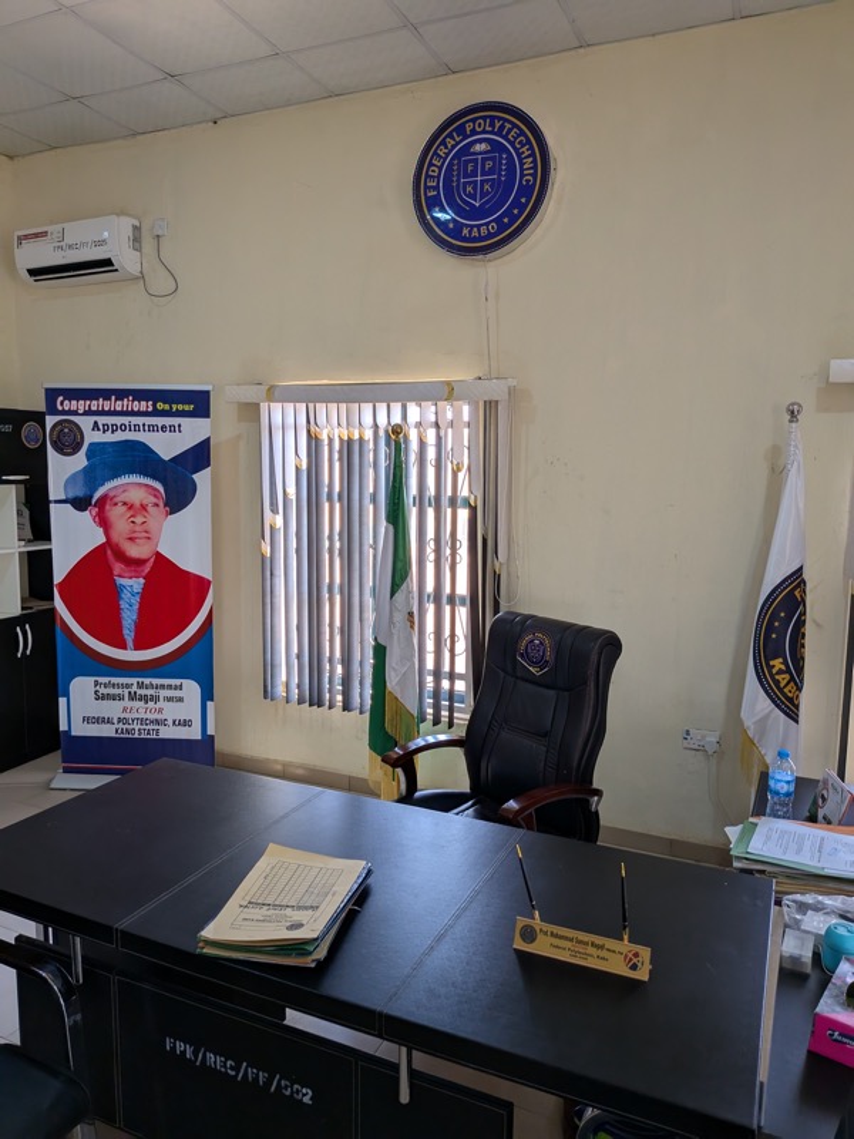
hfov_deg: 56.8
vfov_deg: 71.6
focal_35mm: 24
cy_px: 570
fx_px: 789
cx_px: 427
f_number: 1.7
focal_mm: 4.53
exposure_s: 1/107
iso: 78
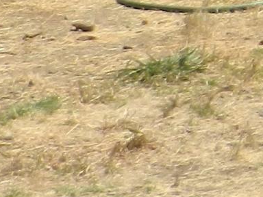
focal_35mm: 359
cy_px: -381
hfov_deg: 5.1
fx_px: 2728
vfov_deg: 4.0
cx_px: 899
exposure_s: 1/800
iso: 160
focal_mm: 8.1
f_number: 5
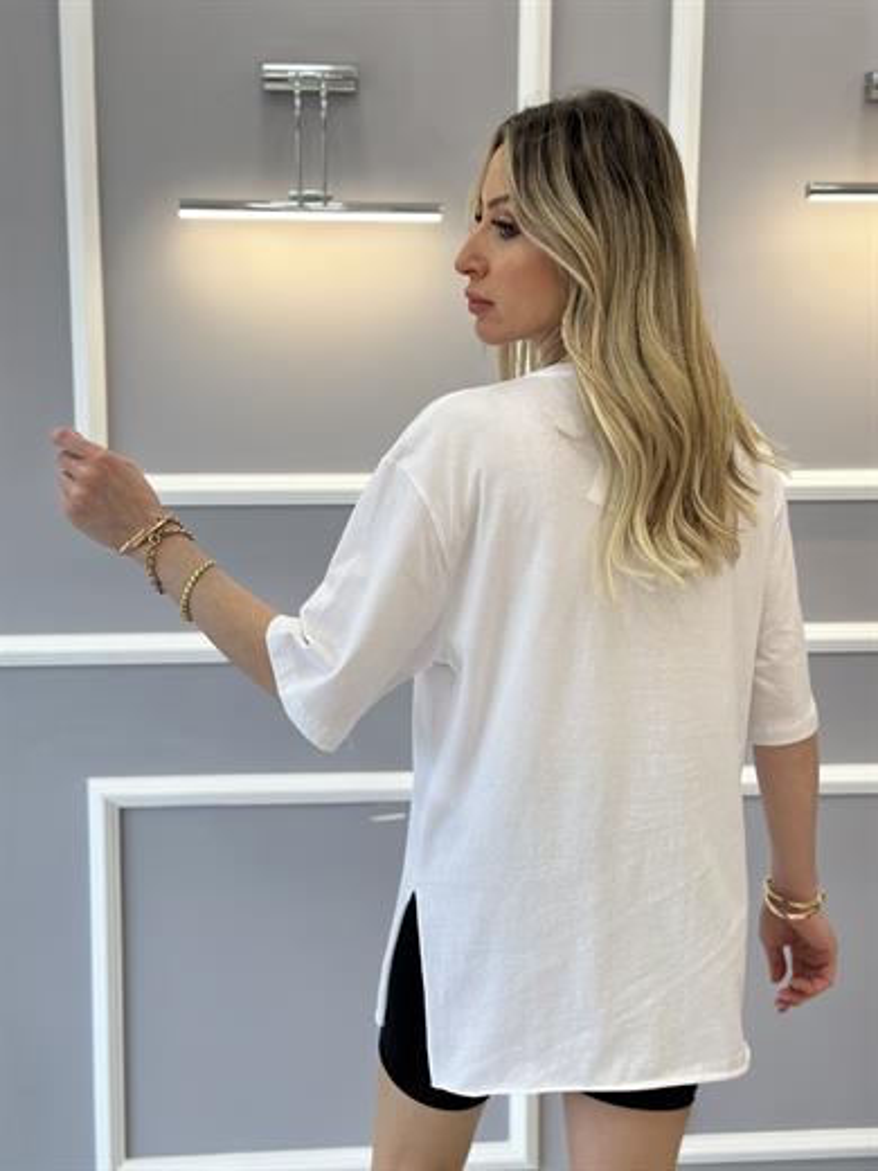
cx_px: 439
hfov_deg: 30.3
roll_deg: +0.3
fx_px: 1623
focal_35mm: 48
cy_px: 586
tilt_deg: -9.0
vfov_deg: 39.7
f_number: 1.78
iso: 80
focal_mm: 6.86
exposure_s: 1/201
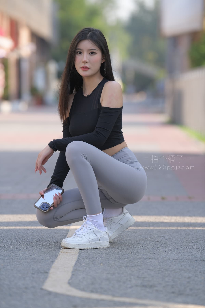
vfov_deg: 10.3
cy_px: 154
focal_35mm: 200
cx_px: 102
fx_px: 1708
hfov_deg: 6.9
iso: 400
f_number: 4
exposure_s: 1/1000
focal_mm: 200
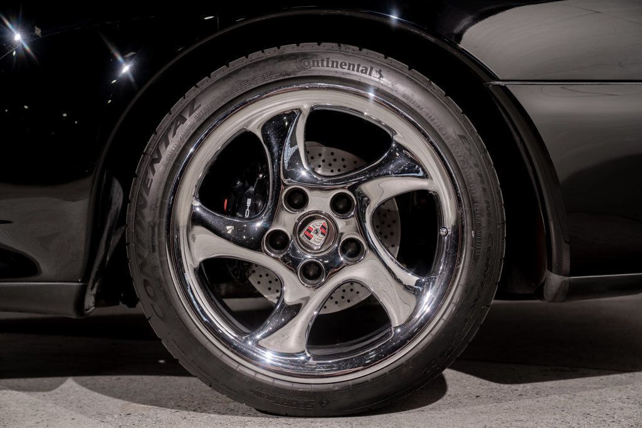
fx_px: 1141
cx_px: 321
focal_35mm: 64
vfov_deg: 21.2
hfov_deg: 31.4
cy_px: 214
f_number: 4.5
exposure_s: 1/80
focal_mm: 64
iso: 160
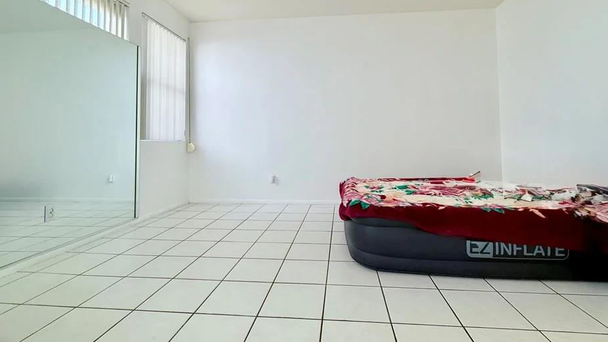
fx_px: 274
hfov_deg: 95.9
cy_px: 130
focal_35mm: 17
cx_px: 316
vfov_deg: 63.1
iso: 200
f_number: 2.2
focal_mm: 2.22
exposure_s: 1/120
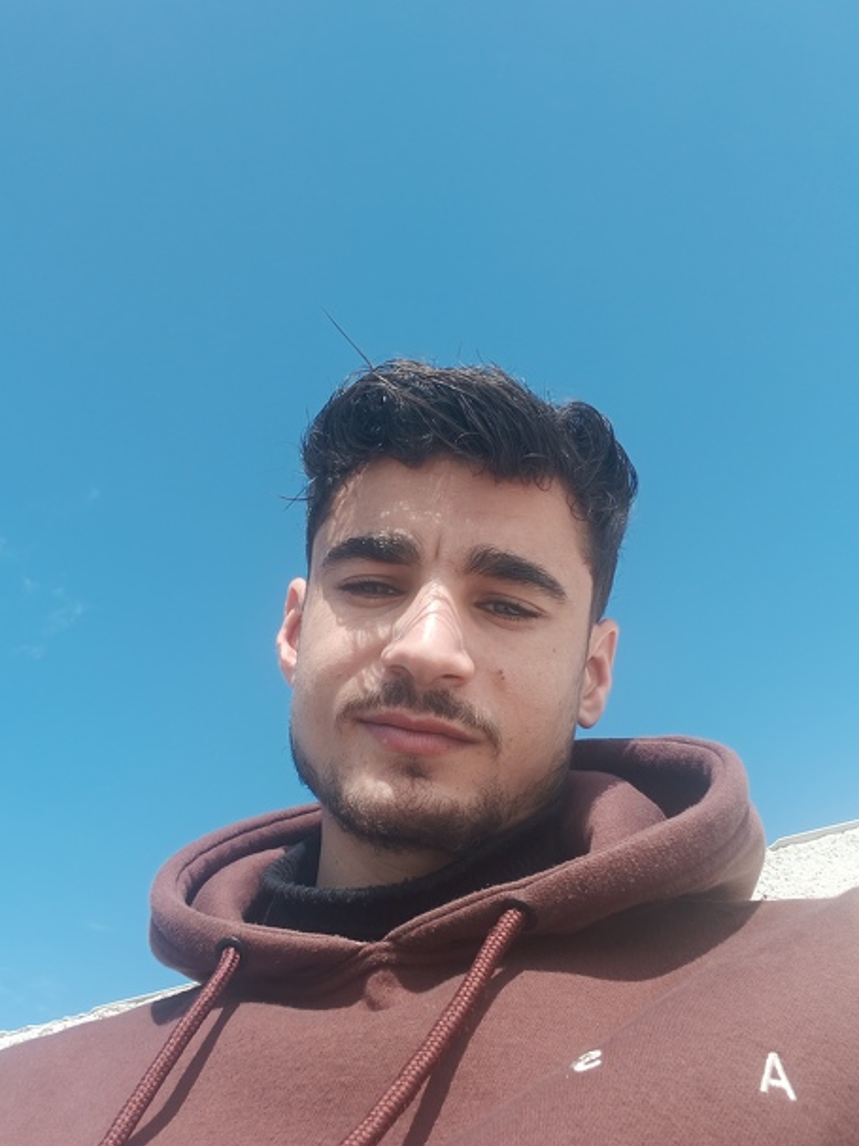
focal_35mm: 30
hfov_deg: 46.8
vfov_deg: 59.8
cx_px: 430
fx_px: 993
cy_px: 648
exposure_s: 1/615
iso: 100
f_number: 2.1
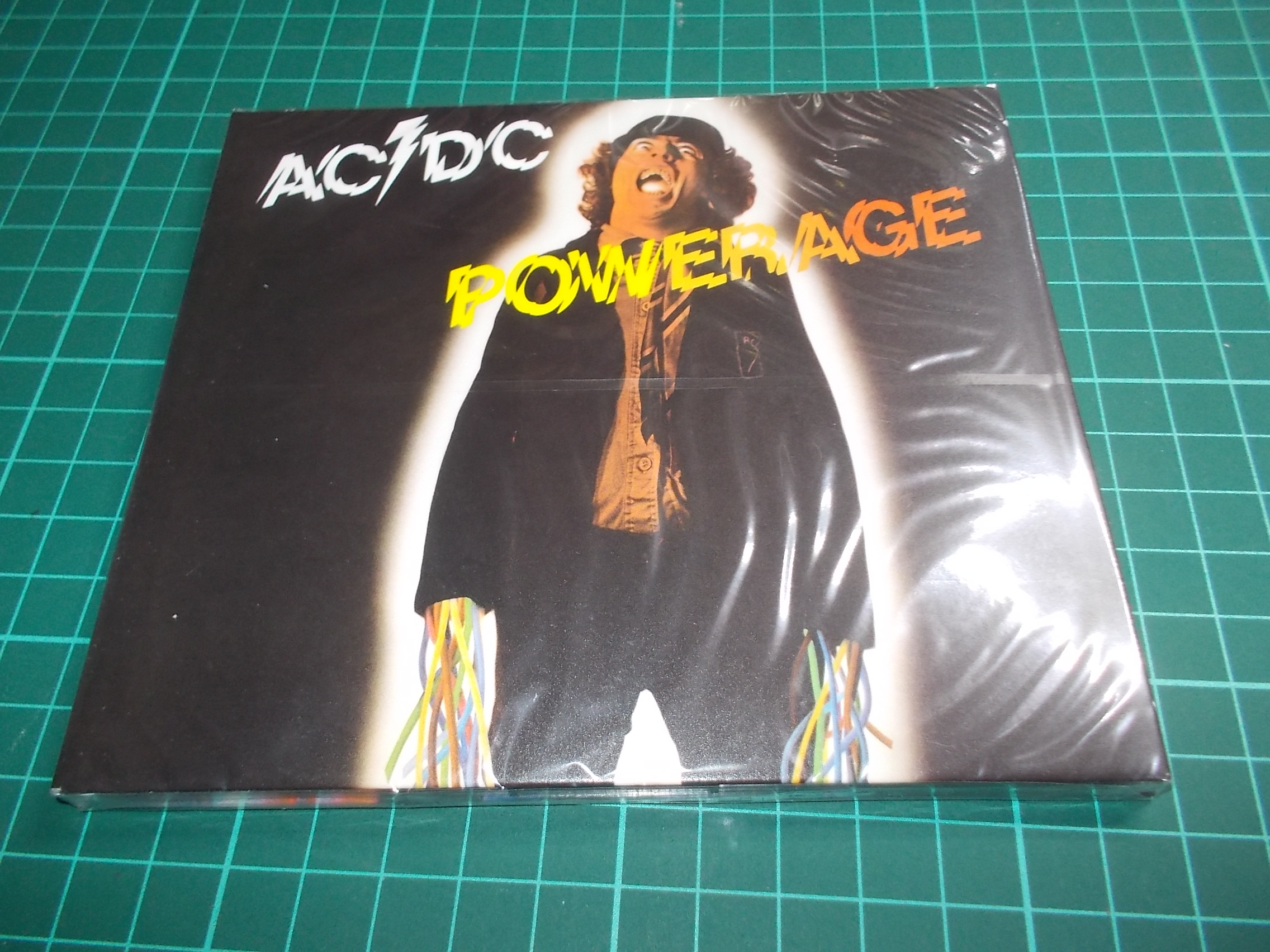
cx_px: 635
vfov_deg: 48.2
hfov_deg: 61.7
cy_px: 476
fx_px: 1064
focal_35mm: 29
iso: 160
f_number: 3.3
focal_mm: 4.1
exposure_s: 1/30
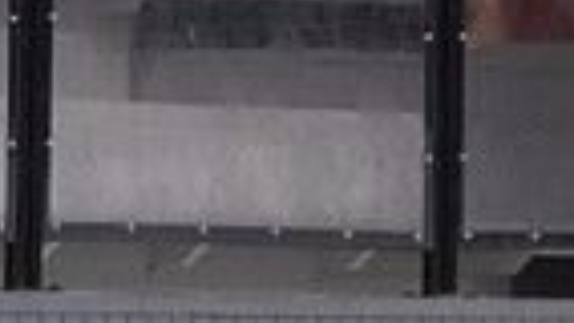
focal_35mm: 1284
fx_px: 19550
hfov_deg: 1.7
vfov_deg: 0.9
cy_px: 668
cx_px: 1011
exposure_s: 1/500
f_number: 3.2
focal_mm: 200
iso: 3200
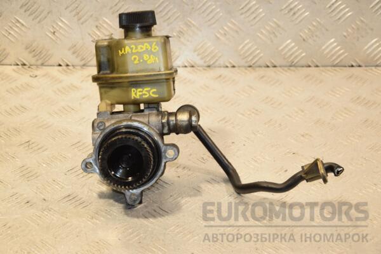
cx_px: 190
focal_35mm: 93
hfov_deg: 21.9
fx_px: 984
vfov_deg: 14.7
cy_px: 127
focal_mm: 62
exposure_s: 1/200
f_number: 6.3
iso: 800
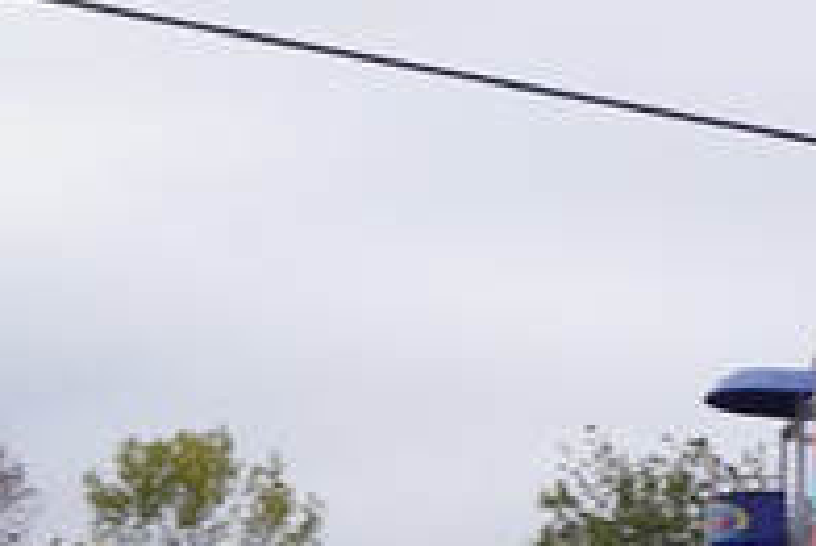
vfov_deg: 5.6
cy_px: 1413
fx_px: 5330
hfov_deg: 8.2
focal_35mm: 235
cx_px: 1828
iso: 100
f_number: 9
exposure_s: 1/125
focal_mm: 30
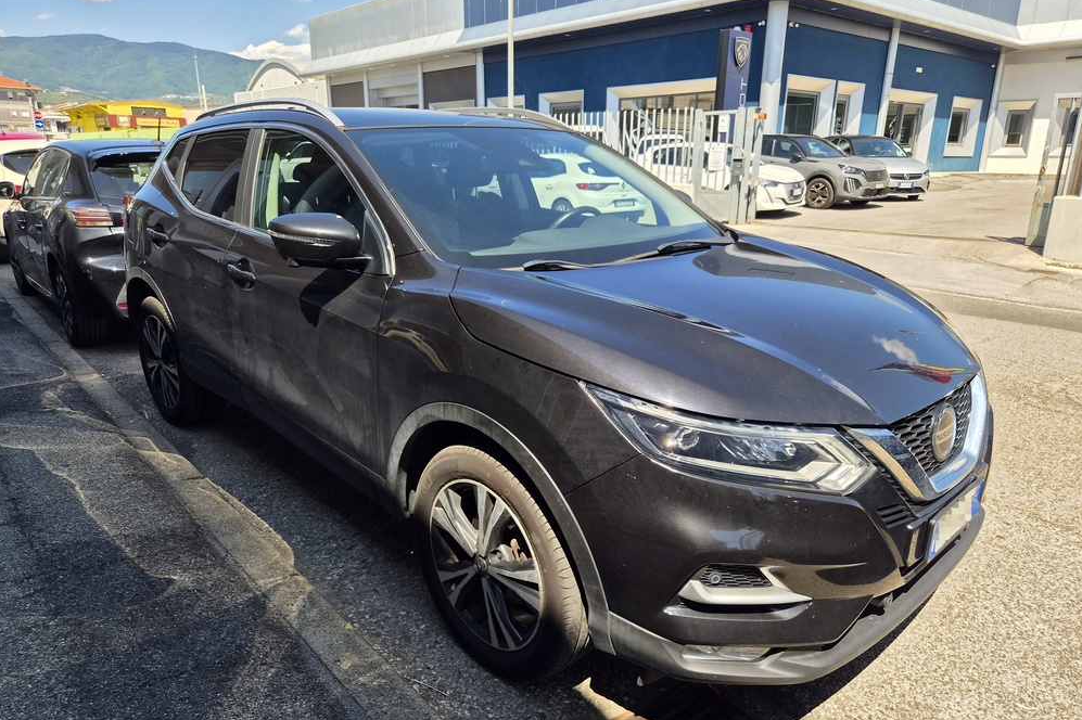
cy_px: 383
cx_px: 540
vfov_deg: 53.1
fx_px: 721
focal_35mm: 24
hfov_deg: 73.8
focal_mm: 5.4
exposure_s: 1/2500
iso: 80
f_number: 1.8
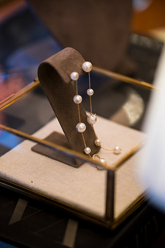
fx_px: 1031
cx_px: 82
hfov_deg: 9.1
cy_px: 124
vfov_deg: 13.7
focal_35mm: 150
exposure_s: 1/125
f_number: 3.2
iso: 2200
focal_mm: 150
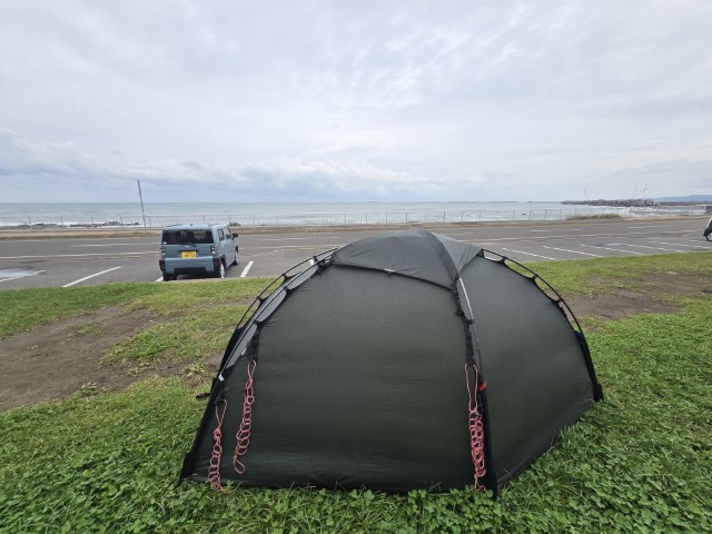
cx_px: 356
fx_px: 267
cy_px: 267
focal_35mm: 13
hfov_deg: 106.2
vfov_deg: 89.9
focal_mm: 2.2
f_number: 2.2
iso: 50
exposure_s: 1/730
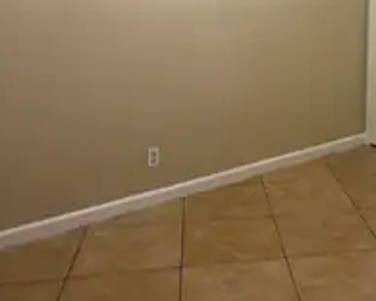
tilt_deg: -6.2
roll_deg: -0.8
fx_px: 579
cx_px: 334
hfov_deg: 34.2
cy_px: 39
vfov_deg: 28.2
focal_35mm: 52
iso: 80
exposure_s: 1/60
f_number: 1.6
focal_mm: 5.96
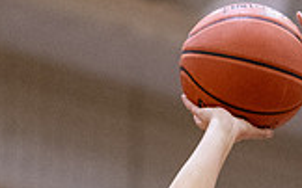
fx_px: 4598
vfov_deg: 2.3
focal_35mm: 559
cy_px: 348
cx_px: 242
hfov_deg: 3.8
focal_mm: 85
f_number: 1.8
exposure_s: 1/2000
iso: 4500
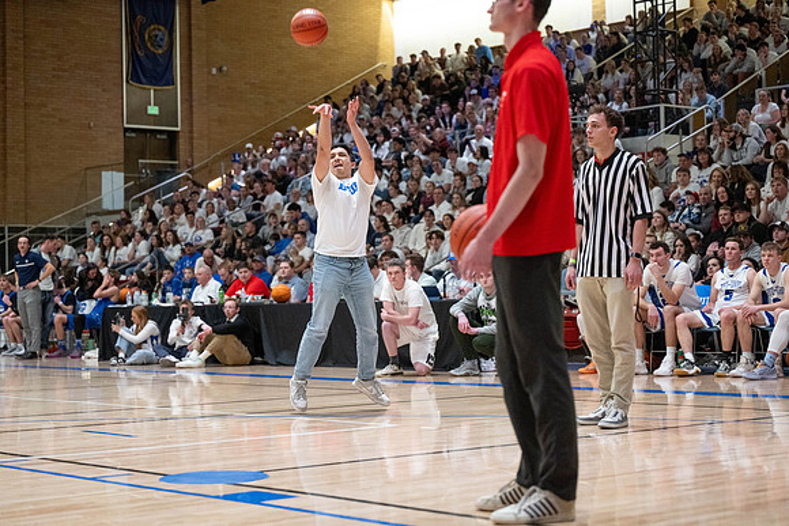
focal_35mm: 70
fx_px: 1534
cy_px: 263
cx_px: 394
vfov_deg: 19.5
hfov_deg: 28.8
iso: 5000
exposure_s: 1/500
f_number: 2.8
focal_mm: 70
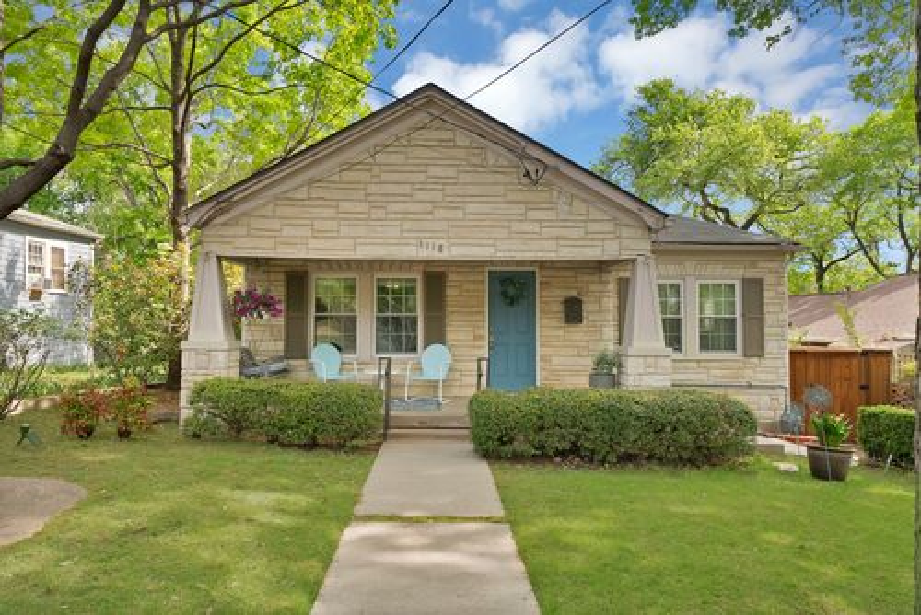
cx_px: 460
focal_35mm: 24
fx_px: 614
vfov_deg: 53.2
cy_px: 308
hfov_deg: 73.7
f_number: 9
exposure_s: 1/125
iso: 640
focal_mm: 24
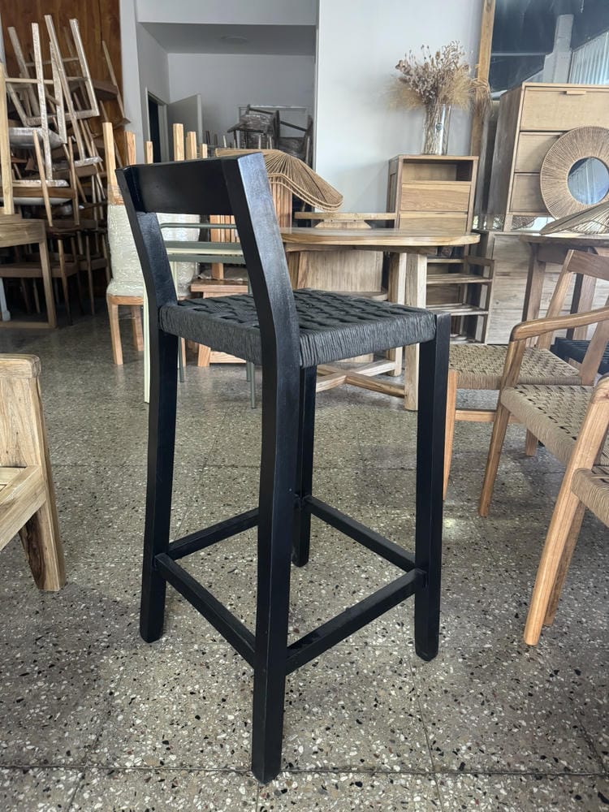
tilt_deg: -19.0
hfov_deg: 56.8
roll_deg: -0.8
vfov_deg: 71.6
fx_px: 563
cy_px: 406
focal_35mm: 24
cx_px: 304
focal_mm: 6.76
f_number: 1.78
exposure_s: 1/60
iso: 320
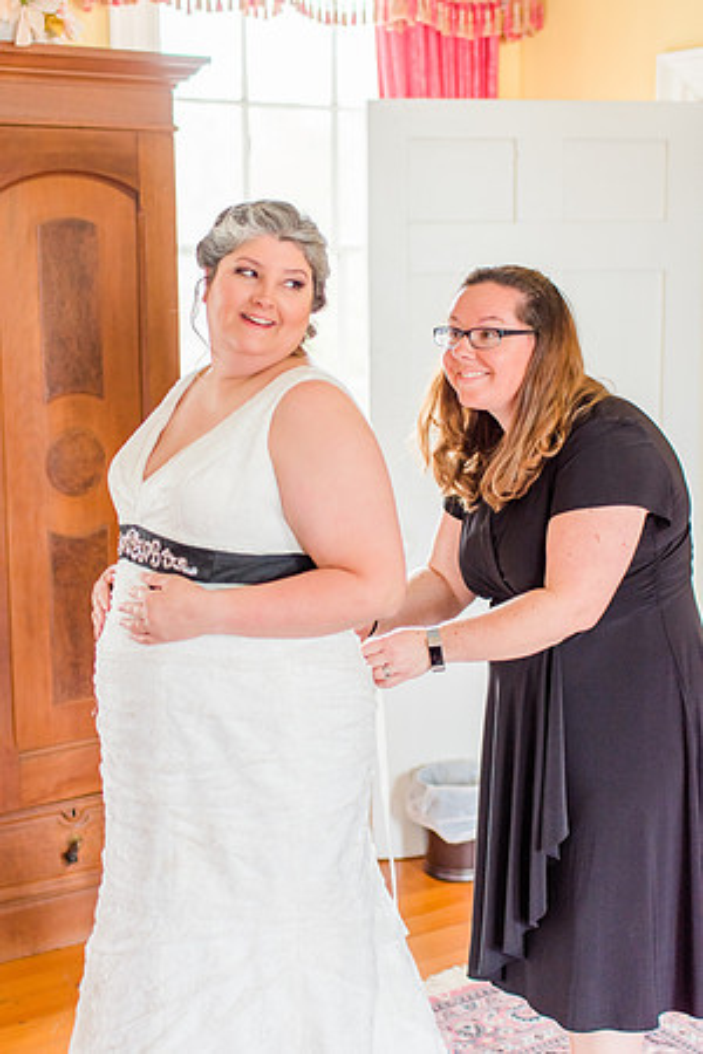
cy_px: 527
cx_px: 352
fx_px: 1538
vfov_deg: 37.9
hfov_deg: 25.8
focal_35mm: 52
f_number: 2
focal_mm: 35
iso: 500
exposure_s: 1/160
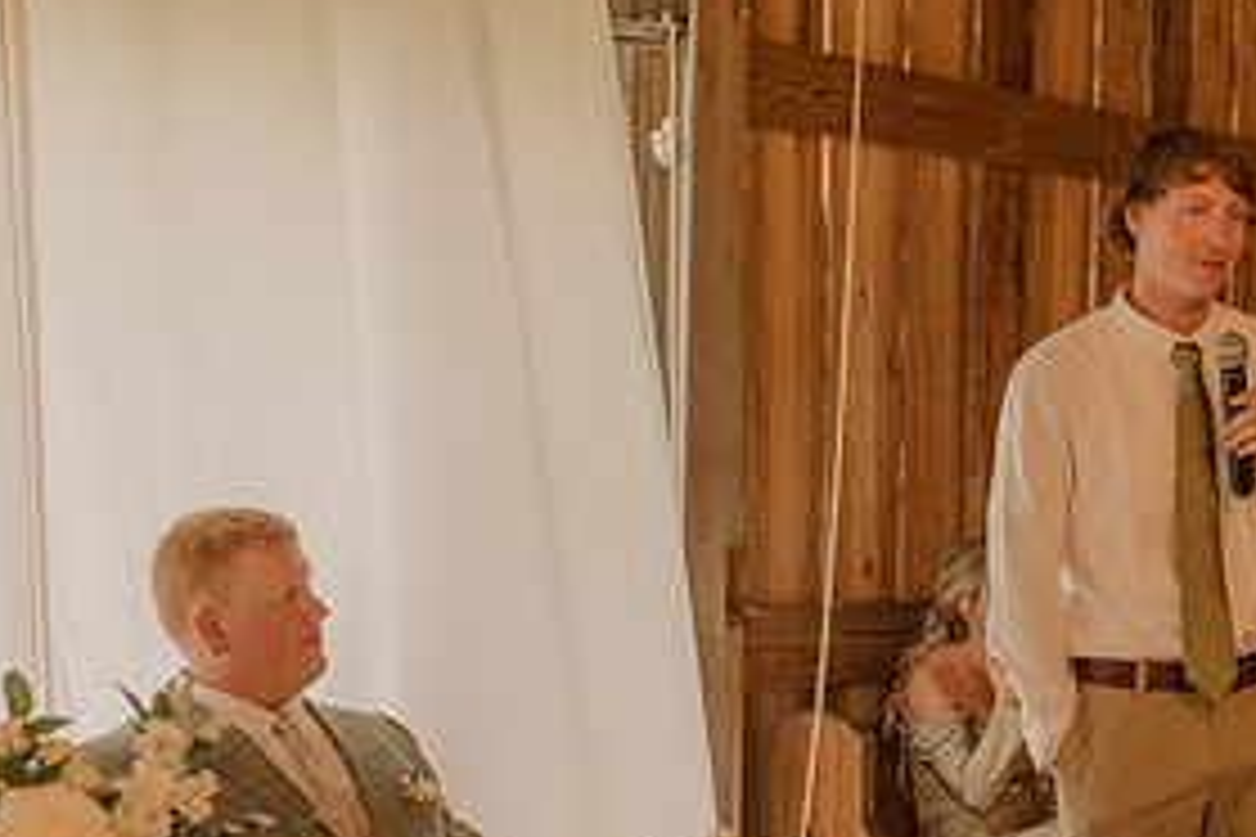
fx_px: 2582
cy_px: 625
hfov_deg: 27.2
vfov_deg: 18.3
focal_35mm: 74
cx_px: 847
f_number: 2.5
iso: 640
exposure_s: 1/200
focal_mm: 35
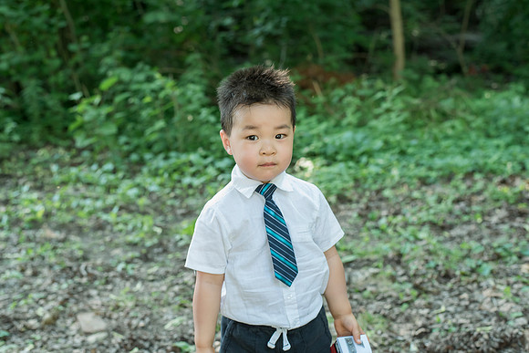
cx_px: 252
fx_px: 771
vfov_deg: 25.8
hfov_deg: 37.9
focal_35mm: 52
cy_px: 168
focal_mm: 50
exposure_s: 1/160
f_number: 4
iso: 1000
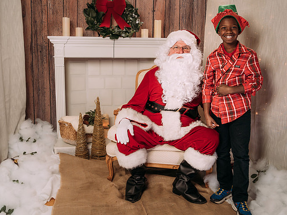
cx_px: 156
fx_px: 348
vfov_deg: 34.3
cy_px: 105
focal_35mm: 42
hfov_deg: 44.8
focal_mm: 35
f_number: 5
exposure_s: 1/100
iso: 100
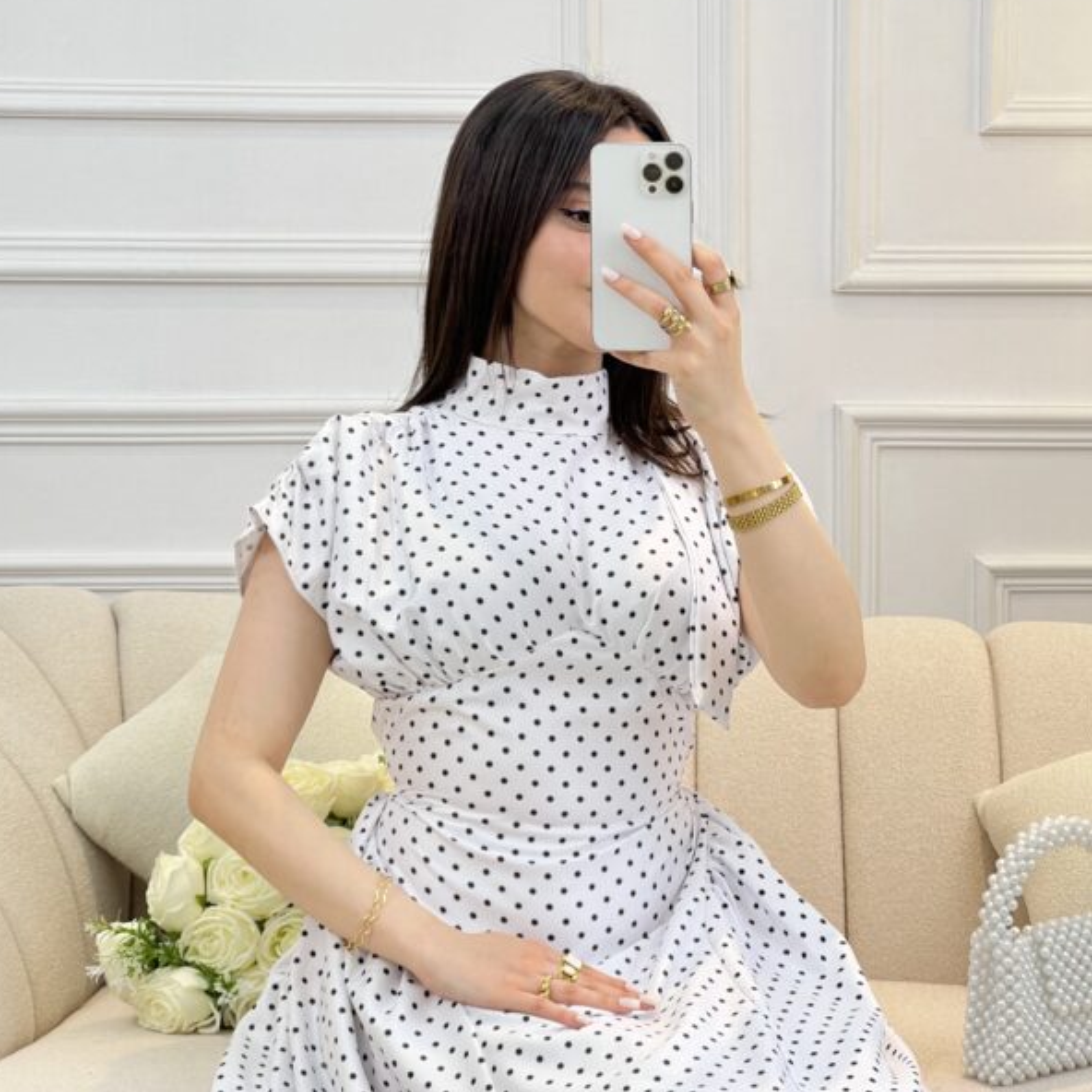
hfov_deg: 18.9
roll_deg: -2.4
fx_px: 3284
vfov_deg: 18.9
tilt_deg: -4.5
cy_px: 445
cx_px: 542
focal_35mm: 92
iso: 40
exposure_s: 1/100
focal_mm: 9
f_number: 2.8
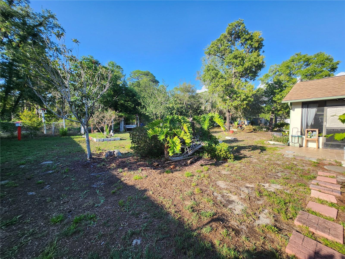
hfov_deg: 106.2
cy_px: 130
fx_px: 130
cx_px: 172
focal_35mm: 13
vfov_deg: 89.9
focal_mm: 1.74
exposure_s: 1/364
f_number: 2.2
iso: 32
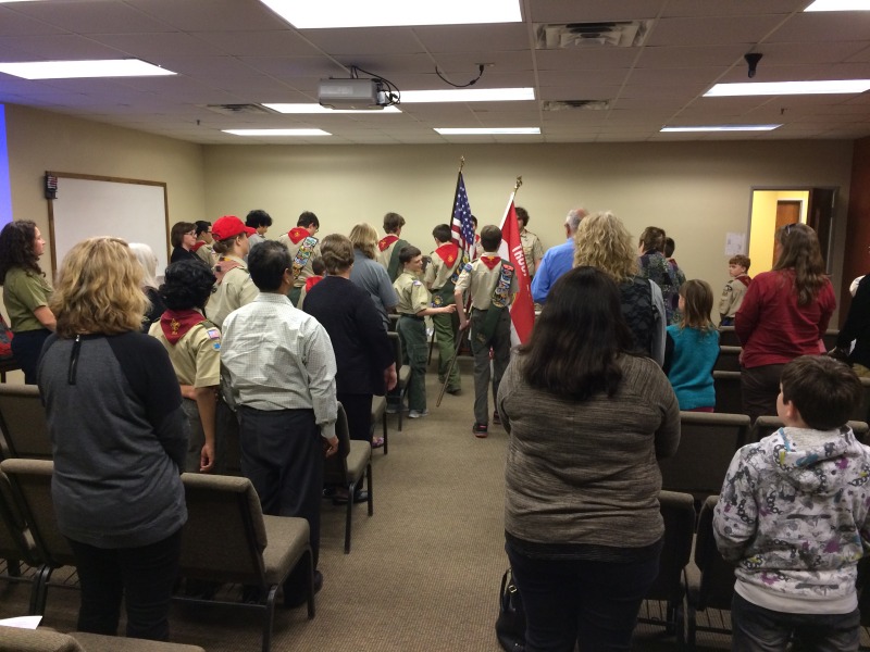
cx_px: 435
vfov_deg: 48.2
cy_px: 326
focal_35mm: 29
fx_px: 729
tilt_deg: -10.3
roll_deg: +0.0
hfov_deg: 61.7
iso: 160
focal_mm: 4.15
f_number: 2.2
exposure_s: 1/30
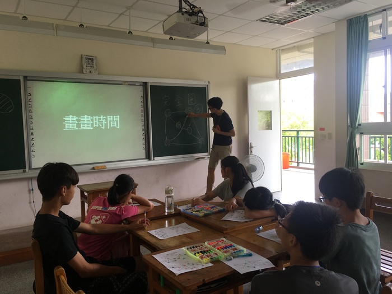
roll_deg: +2.1
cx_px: 196
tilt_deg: -2.0
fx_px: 328
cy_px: 147
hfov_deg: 61.7
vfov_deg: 48.2
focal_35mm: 29
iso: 25
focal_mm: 4.15
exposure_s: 1/40
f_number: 2.2
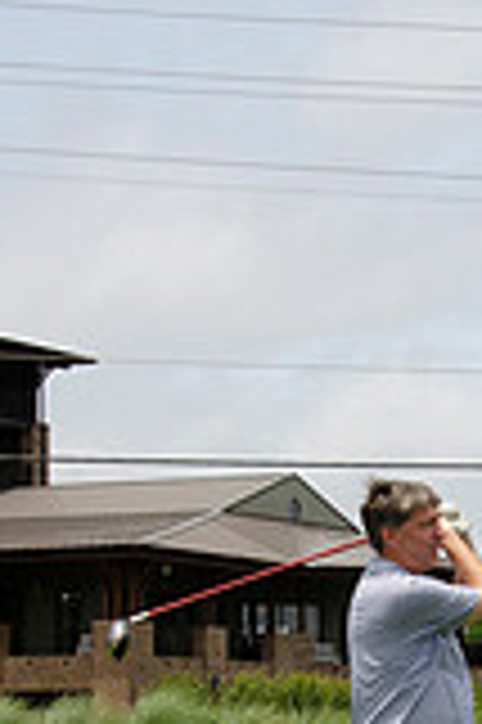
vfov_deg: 15.1
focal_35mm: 134
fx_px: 2697
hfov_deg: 10.2
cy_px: 657
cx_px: 410
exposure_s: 1/500
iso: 400
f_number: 13
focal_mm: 32
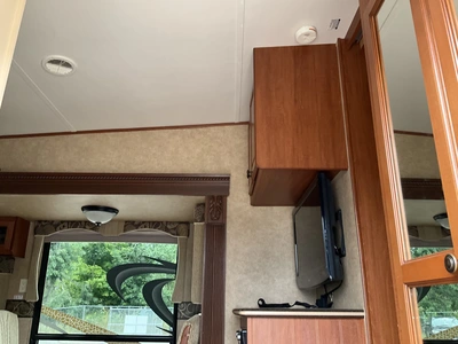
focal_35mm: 29
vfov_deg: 48.2
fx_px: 384
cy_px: 172
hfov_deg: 61.7
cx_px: 229
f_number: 1.8
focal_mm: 3
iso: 64
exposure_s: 1/64
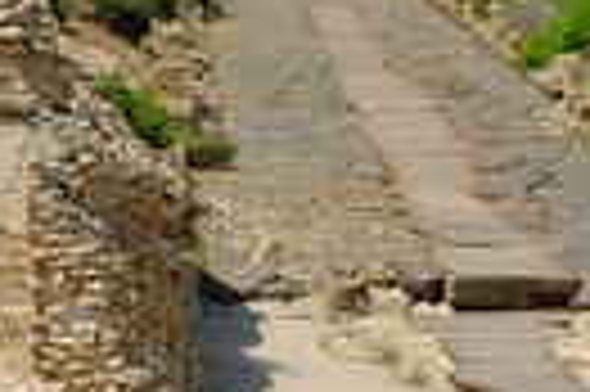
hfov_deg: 9.6
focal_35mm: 214
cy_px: 462
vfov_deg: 6.4
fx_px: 3503
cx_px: 23
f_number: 8
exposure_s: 1/350
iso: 400
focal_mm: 23
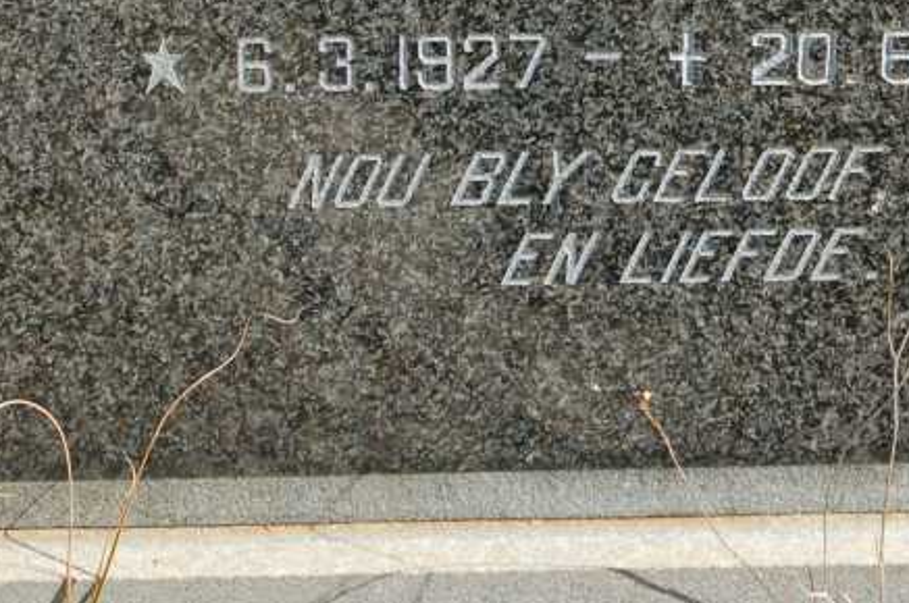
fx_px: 5395
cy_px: -184
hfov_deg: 9.6
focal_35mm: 214
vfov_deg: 6.3
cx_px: 768
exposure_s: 1/250
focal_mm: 52
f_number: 6.3
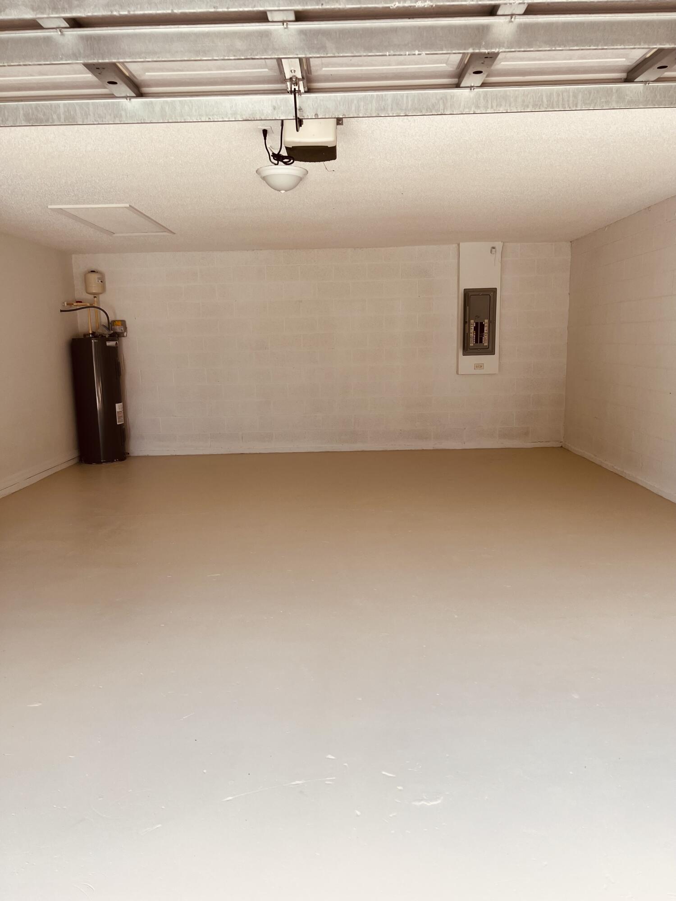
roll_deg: +1.3
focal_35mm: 26
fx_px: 677
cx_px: 338
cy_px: 450
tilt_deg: -10.2
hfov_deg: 53.1
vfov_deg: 67.3
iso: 50
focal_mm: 5.7
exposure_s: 1/572
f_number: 1.5
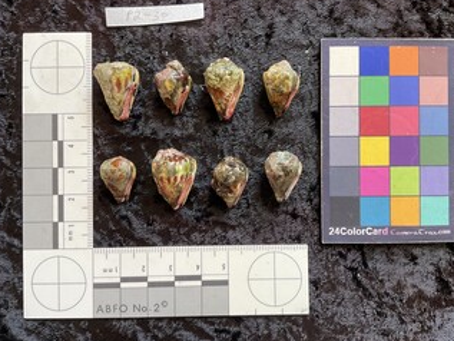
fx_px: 420
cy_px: 167
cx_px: 233
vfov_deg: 44.2
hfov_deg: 56.8
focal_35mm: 32
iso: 64
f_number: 1.8
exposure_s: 1/60
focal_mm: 3
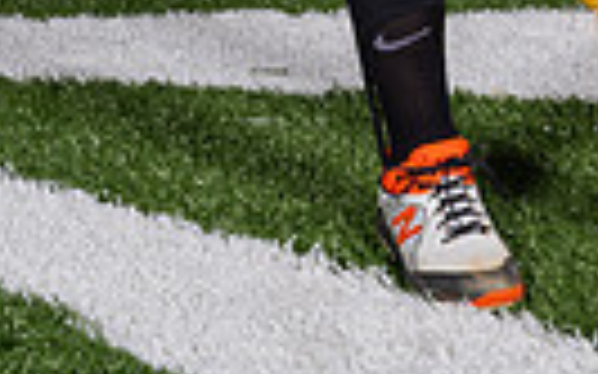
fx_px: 2248
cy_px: -550
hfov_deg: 15.1
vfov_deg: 8.6
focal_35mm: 138
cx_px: 445
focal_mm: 40
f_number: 5.6
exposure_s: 1/200
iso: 200
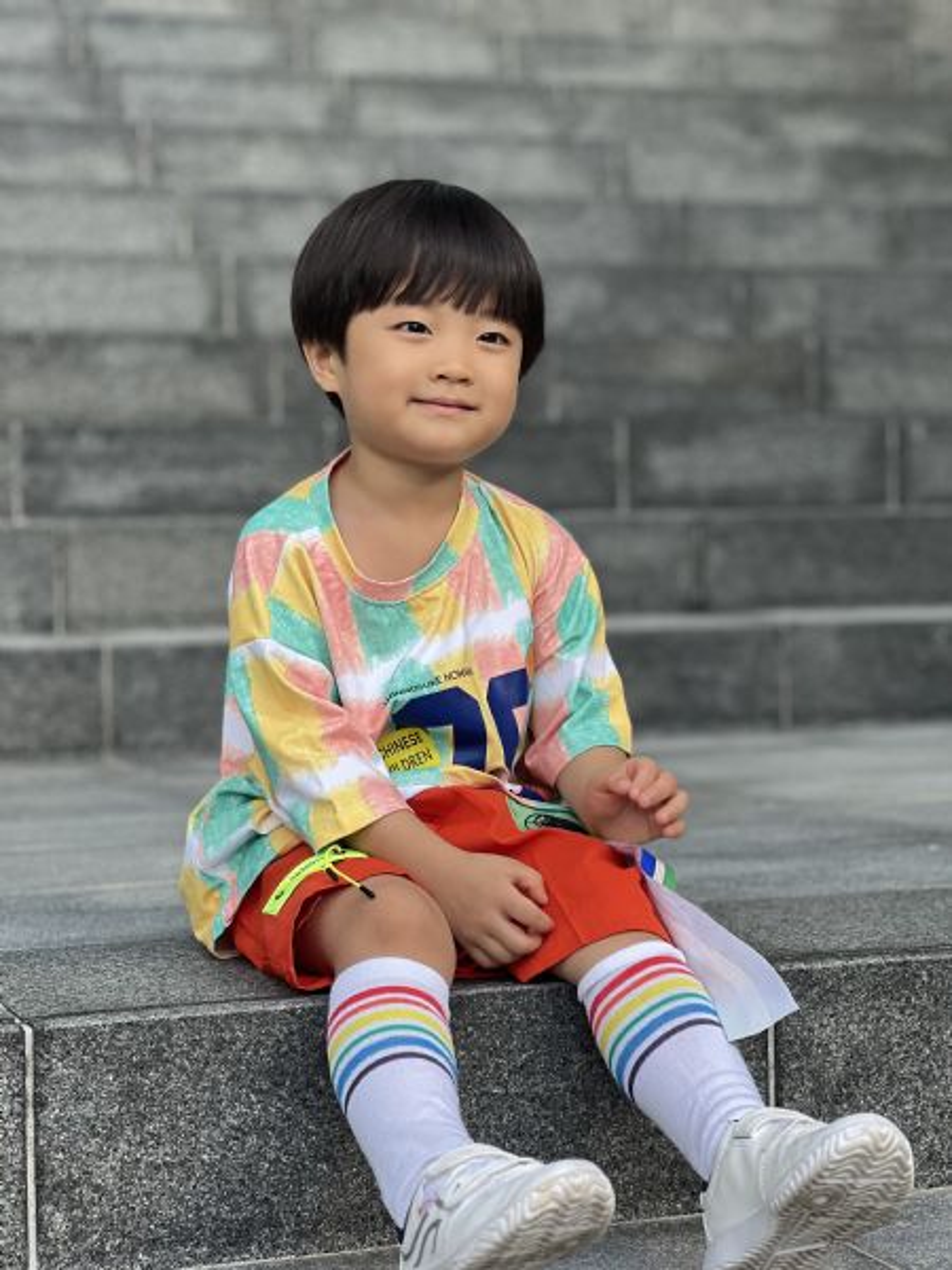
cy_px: 635
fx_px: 2824
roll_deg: +1.2
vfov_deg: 25.3
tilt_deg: -1.2
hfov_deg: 19.1
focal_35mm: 77
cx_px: 476
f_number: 2.8
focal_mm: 9
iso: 40
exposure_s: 1/121
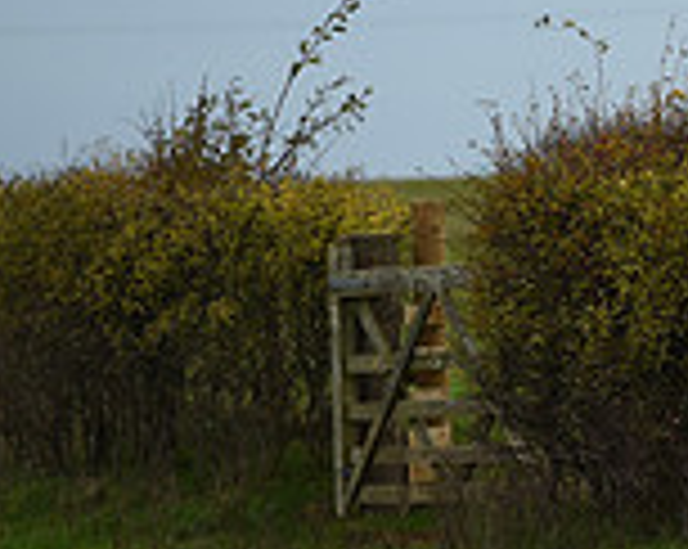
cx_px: 1210
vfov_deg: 2.2
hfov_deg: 2.7
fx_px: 14479
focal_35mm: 712
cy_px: 86
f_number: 5
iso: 900
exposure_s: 1/1000
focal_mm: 200
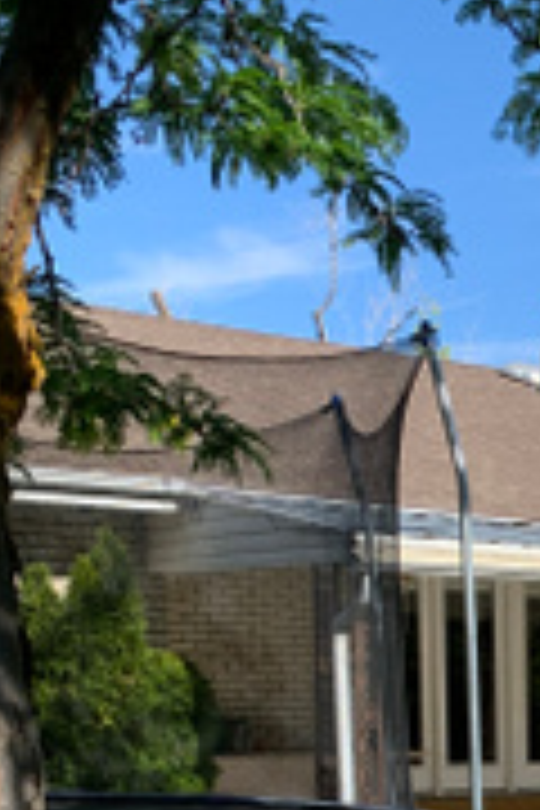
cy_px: 936
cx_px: 792
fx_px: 1620
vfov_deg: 25.6
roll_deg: -2.2
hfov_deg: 17.2
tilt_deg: -9.3
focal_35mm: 72
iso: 25
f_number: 1.8
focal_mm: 4.25
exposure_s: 1/1190
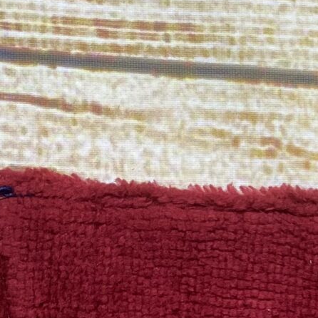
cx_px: 559
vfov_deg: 12.4
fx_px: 1372
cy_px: 511
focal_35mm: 132
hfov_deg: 12.2
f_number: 1.8
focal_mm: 4.25
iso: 50
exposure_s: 1/100
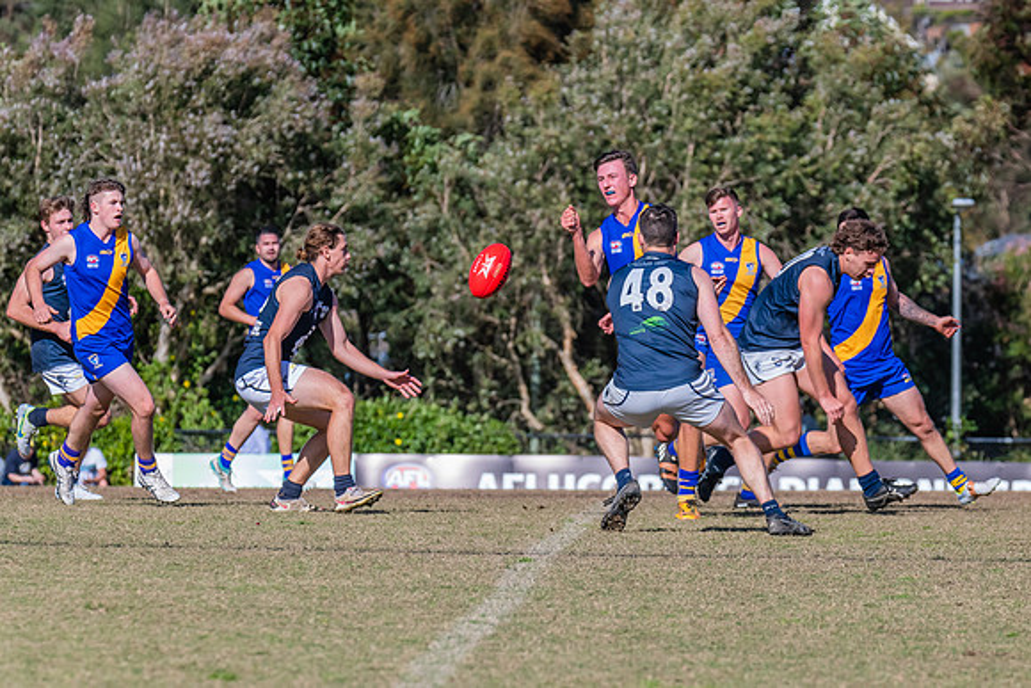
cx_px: 611
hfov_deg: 6.7
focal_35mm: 306
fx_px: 8767
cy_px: 387
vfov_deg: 4.5
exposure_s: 1/2000
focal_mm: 250
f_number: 9
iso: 800
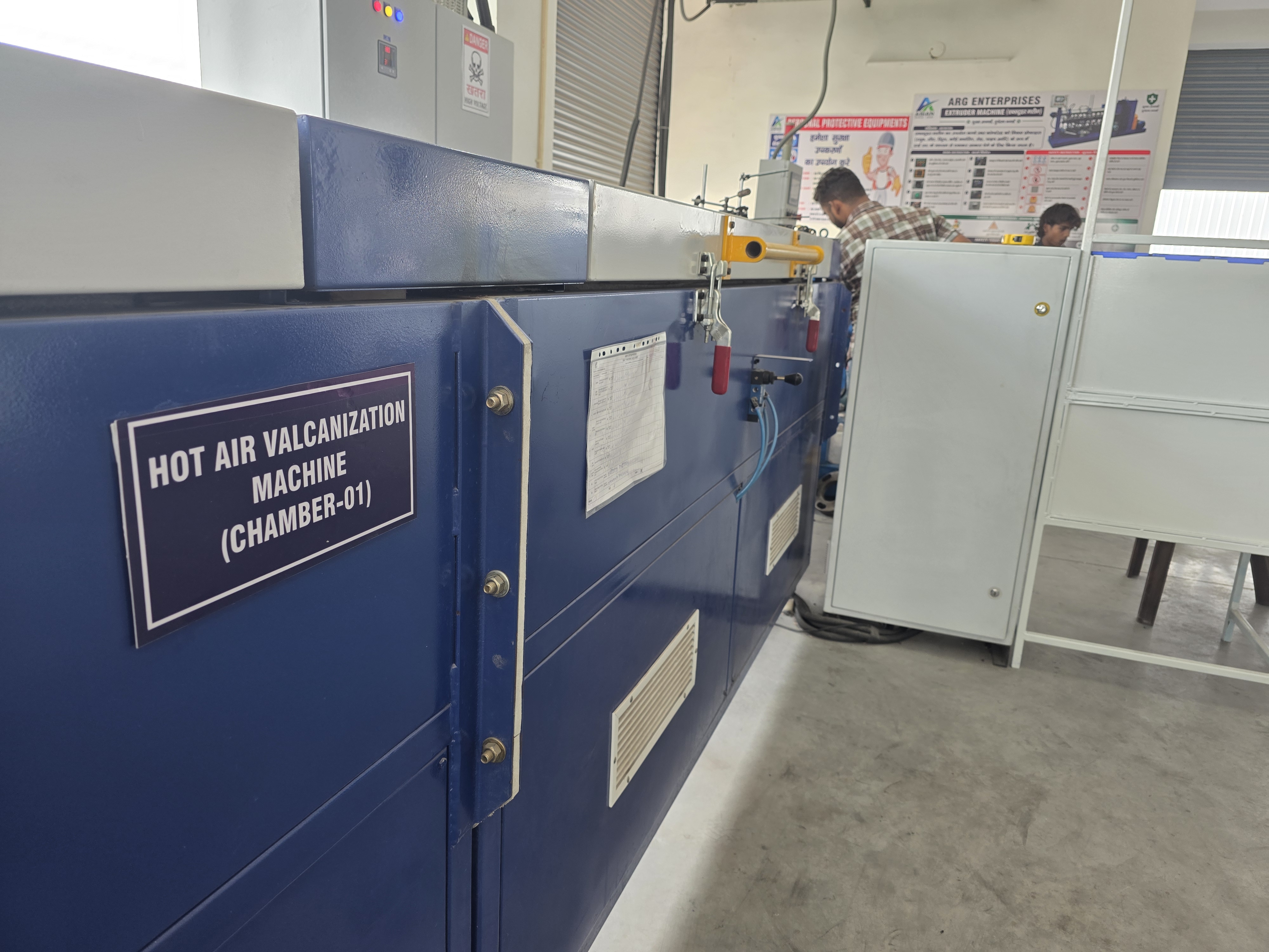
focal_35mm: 23
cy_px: 476
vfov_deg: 58.9
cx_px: 634
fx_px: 843
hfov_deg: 73.9
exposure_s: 1/100
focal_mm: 6.3
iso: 80
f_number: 1.7
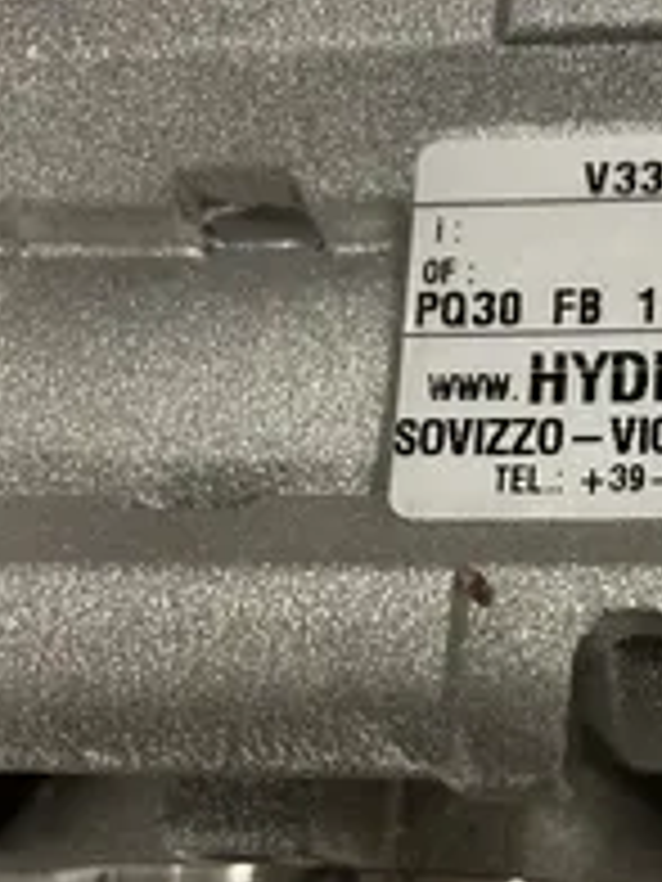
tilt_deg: -72.3
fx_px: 1351
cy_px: 598
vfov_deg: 35.8
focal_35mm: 53
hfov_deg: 26.3
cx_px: 639
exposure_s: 1/60
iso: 125
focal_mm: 4.2
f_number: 1.6
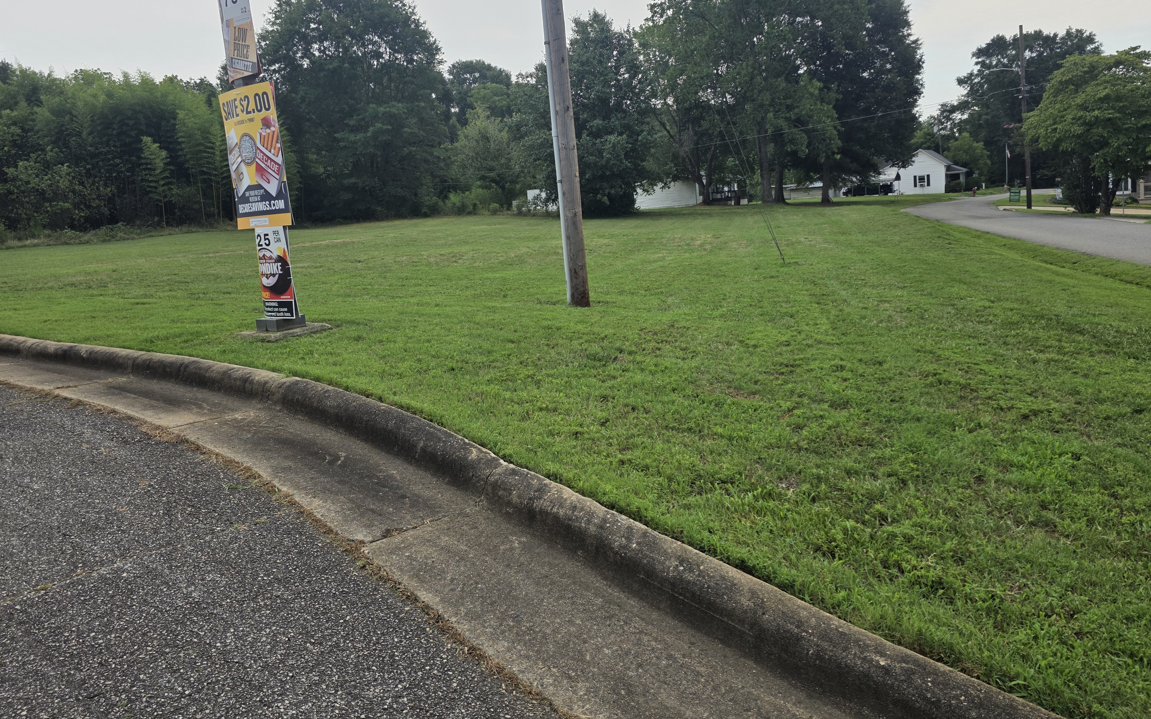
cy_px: 299
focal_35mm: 25
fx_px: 784
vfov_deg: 49.1
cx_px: 579
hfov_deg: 72.5
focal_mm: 6.3
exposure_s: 1/2038
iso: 80
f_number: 1.7
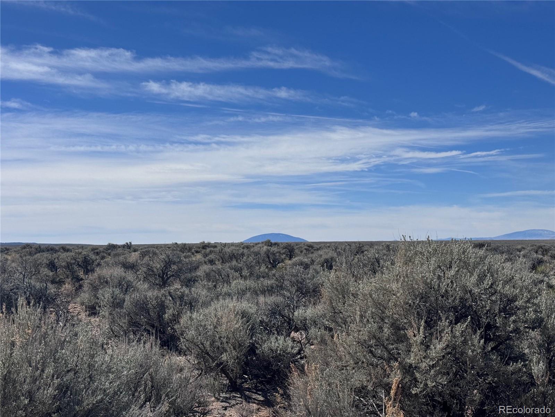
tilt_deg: +1.8
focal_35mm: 48
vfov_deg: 30.3
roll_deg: +0.8
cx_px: 278
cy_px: 208
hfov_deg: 39.7
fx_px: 770
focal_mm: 6.76
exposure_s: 1/12500
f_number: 1.78
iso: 80
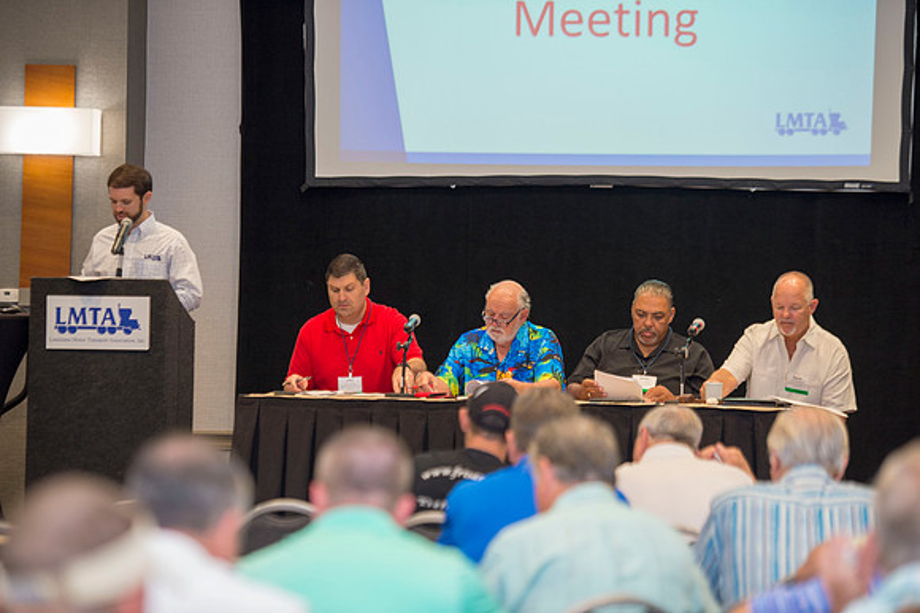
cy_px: 306
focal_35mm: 135
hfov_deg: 15.2
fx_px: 3448
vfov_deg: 10.1
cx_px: 460
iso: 1250
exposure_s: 1/250
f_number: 2.8
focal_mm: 135
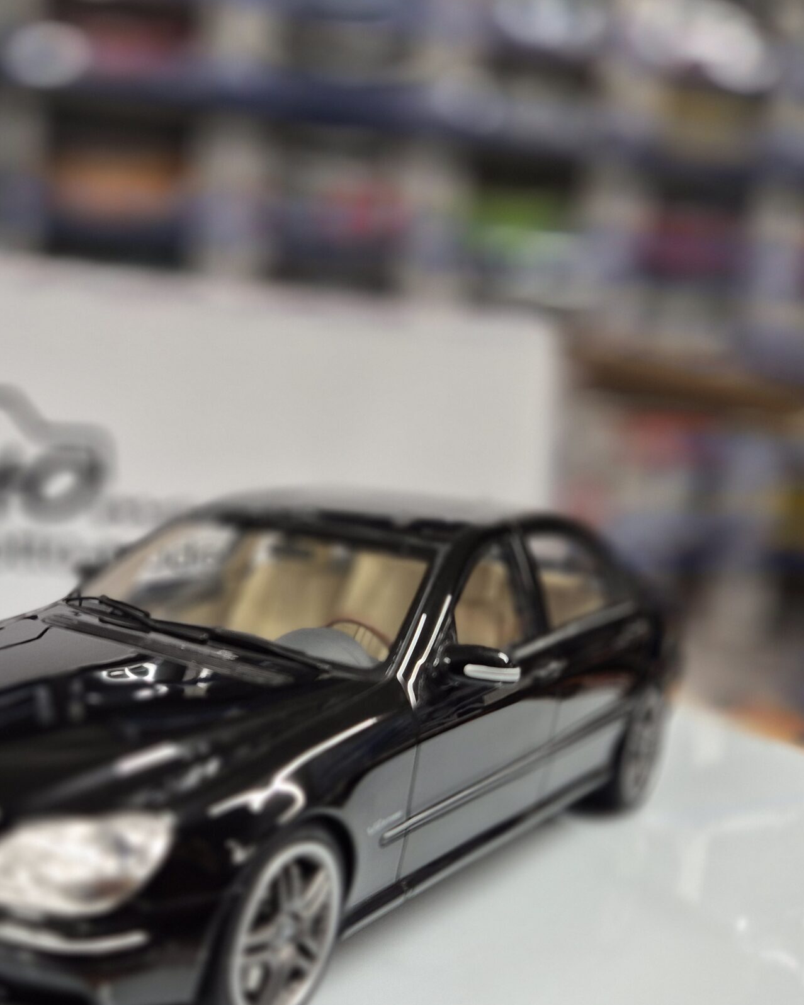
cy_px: 550
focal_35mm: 36
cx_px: 181
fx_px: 1071
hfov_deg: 39.8
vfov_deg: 50.2
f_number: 1.8
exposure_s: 1/100
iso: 200
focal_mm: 5.4
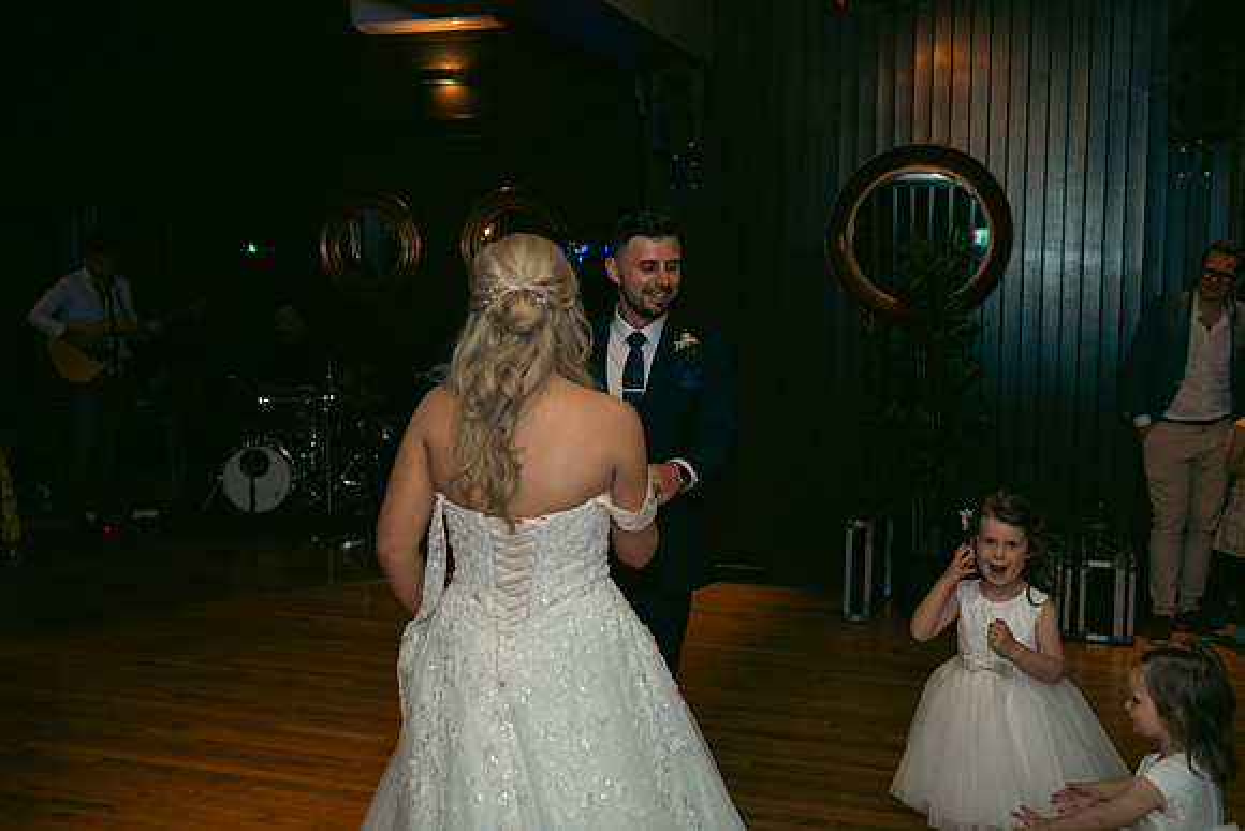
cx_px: 622
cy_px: 416
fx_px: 1314
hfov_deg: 50.7
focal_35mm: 38
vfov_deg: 35.1
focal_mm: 38
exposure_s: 1/160
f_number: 3.5
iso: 640
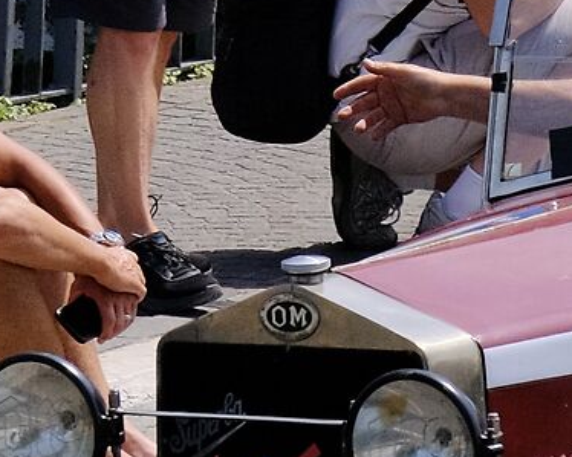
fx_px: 19582
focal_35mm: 1157
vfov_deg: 1.3
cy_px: 271
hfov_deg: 1.7
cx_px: 347
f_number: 5.6
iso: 640
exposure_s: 1/2700
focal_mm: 128
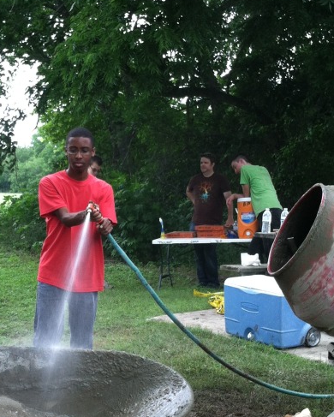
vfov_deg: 25.3
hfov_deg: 20.3
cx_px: 84
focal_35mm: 75
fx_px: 926
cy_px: 268
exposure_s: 1/120
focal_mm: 3.85
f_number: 2.8
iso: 80
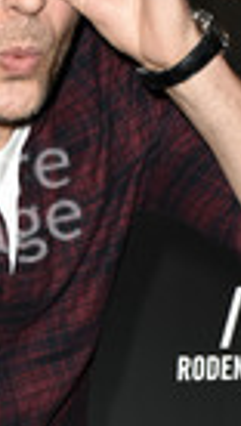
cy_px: 377
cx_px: 12
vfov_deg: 13.4
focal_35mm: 160
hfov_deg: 7.6
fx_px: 1806
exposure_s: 1/60
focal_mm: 35
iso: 500
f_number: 6.3
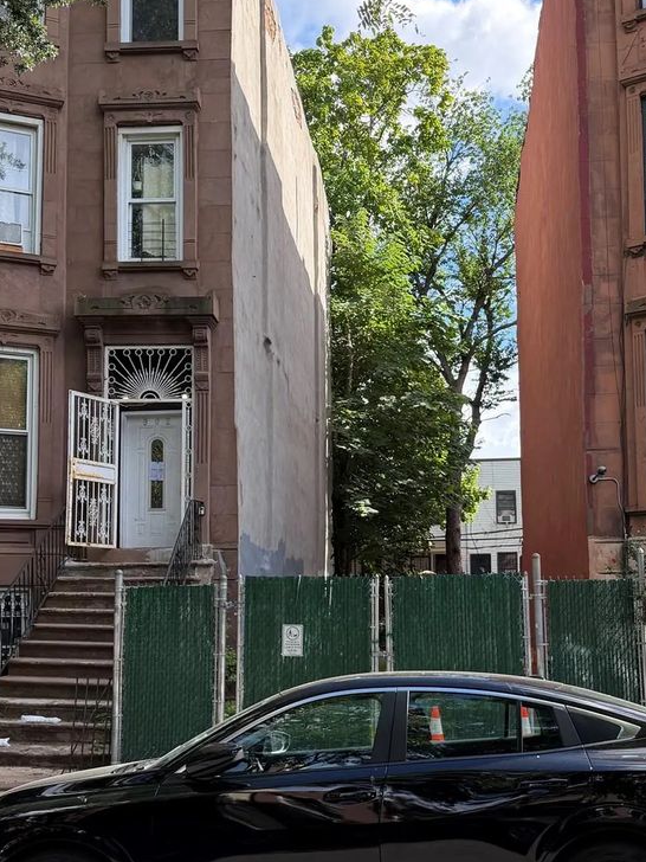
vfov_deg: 42.0
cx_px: 407
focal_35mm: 45
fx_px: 1120
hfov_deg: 32.0
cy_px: 497
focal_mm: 6.76
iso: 100
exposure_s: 1/1292
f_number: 1.78
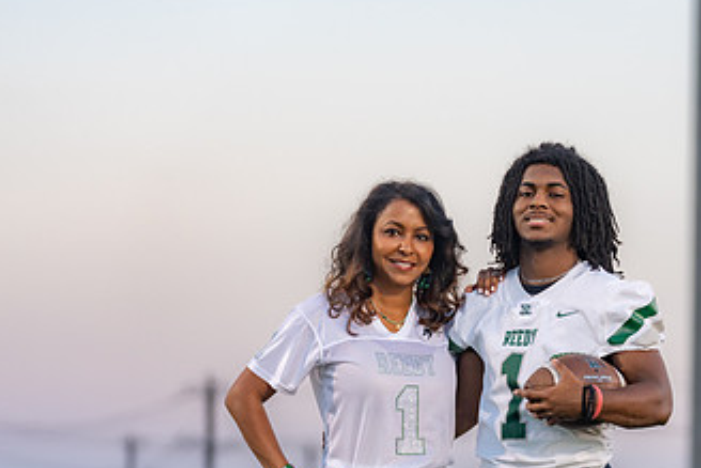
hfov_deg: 10.3
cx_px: 509
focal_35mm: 200
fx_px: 3896
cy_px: 347
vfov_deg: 6.9
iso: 640
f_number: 2.8
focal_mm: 113
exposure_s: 1/400
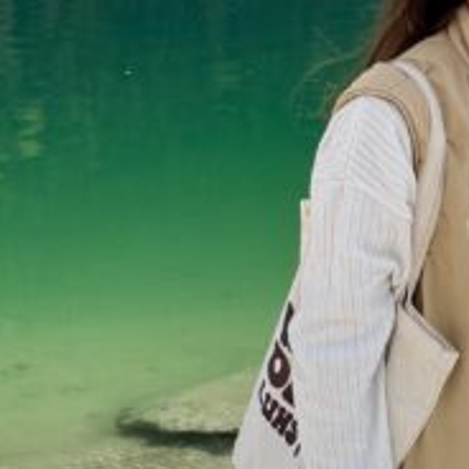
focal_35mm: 118
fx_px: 1809
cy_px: 0
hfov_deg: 14.5
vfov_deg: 14.5
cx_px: 466
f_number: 1.78
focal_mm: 6.76
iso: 80
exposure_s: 1/4310
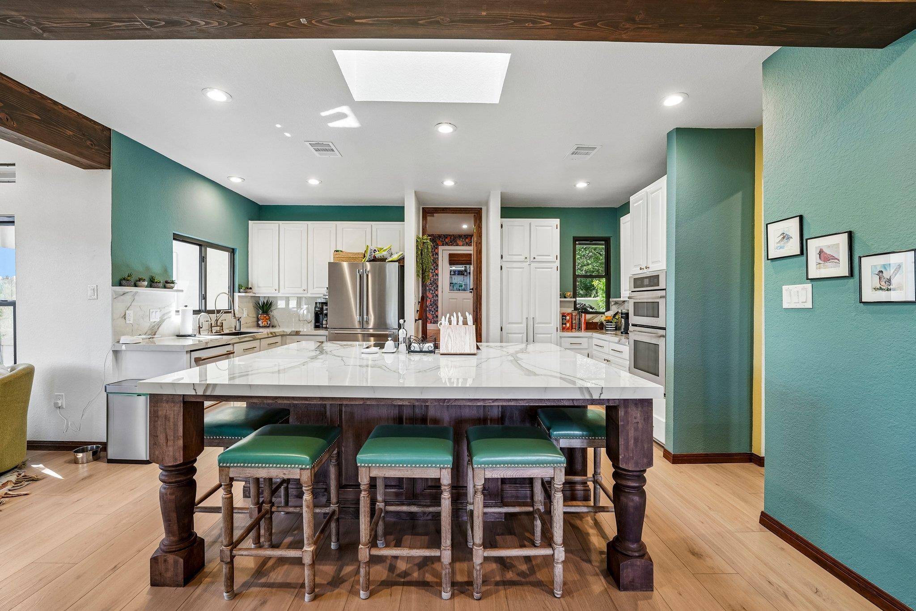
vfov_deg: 81.2
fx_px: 356
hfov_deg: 104.3
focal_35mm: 14
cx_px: 458
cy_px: 306
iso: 400
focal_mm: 14
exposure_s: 1/25
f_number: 8
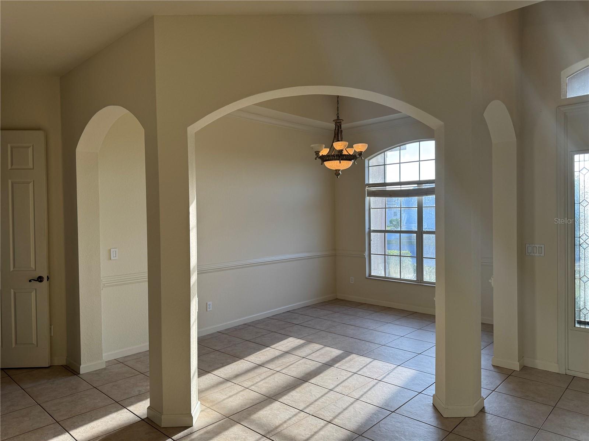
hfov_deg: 71.6
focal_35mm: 24
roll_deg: +0.7
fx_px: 408
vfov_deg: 56.8
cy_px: 220
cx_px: 294
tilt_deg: -2.3
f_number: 1.78
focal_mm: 6.76
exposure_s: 1/464
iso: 80
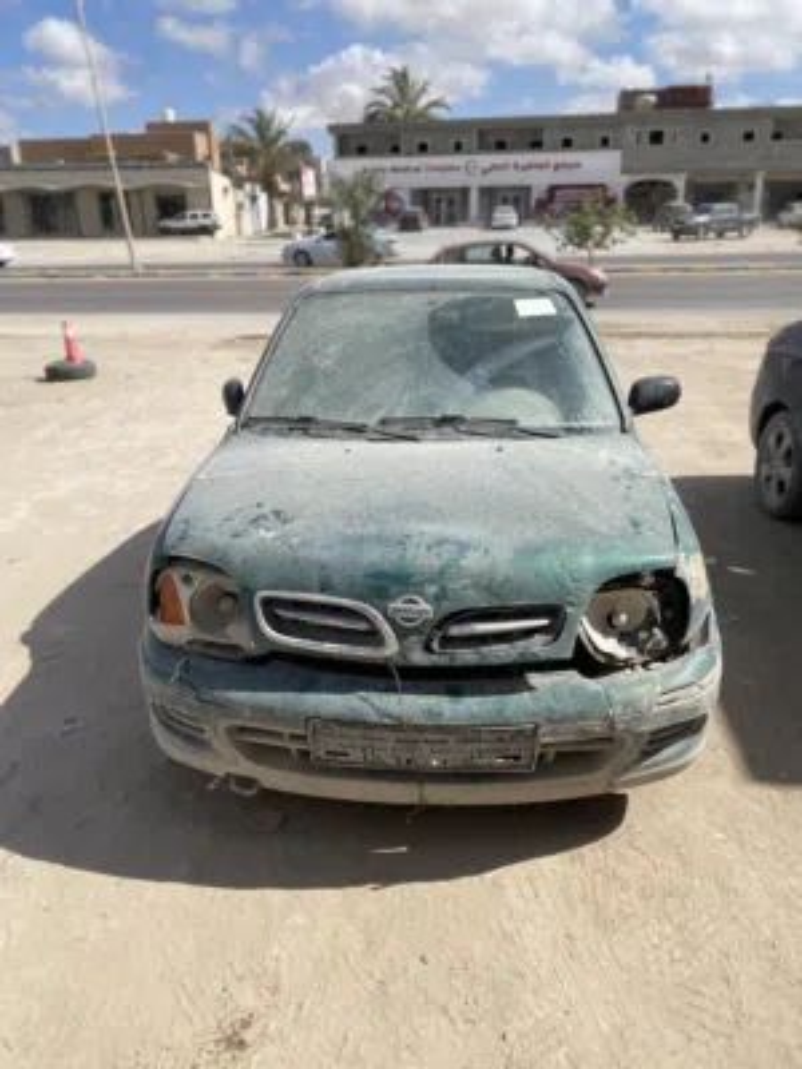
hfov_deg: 53.1
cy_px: 534
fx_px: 803
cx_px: 401
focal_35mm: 26
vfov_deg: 67.3
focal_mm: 4.25
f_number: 1.8
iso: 32
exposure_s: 1/3984
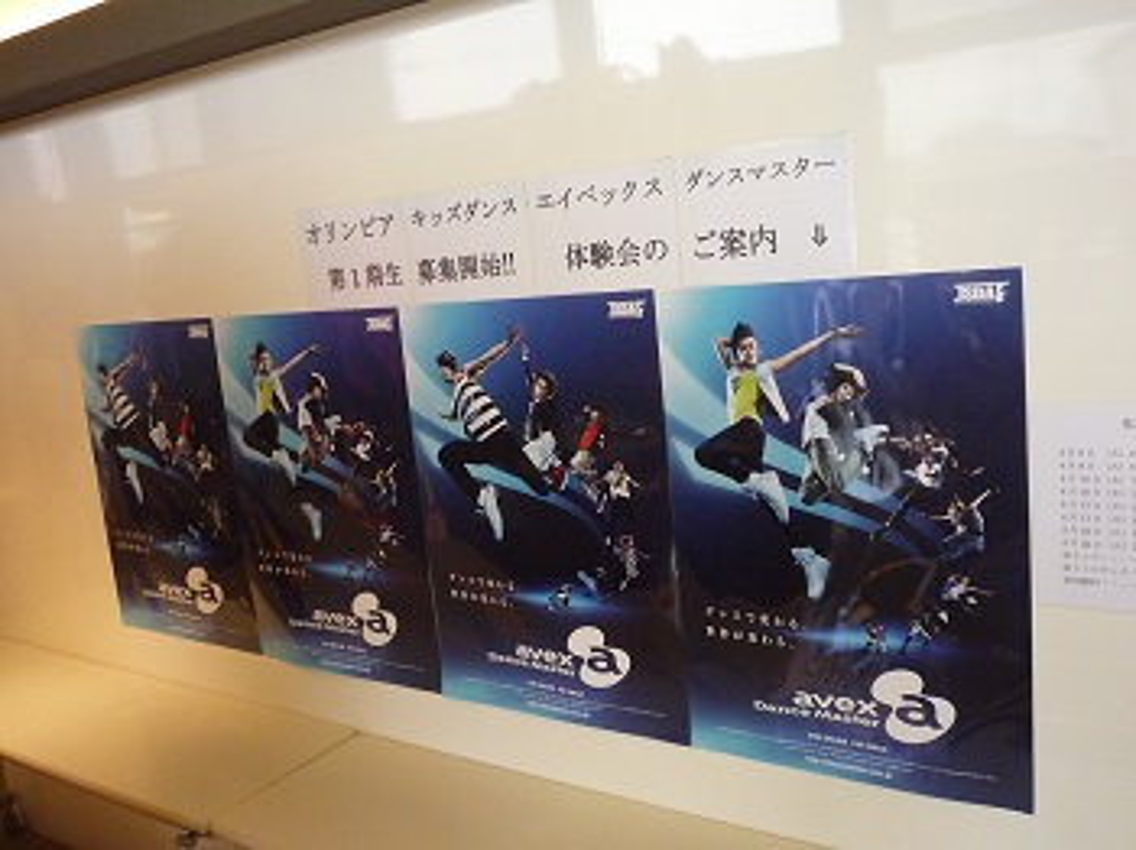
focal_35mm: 33
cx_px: 568
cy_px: 425
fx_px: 1082
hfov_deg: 55.4
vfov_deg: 42.9
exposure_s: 1/20
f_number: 3.6
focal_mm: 5.8
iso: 400
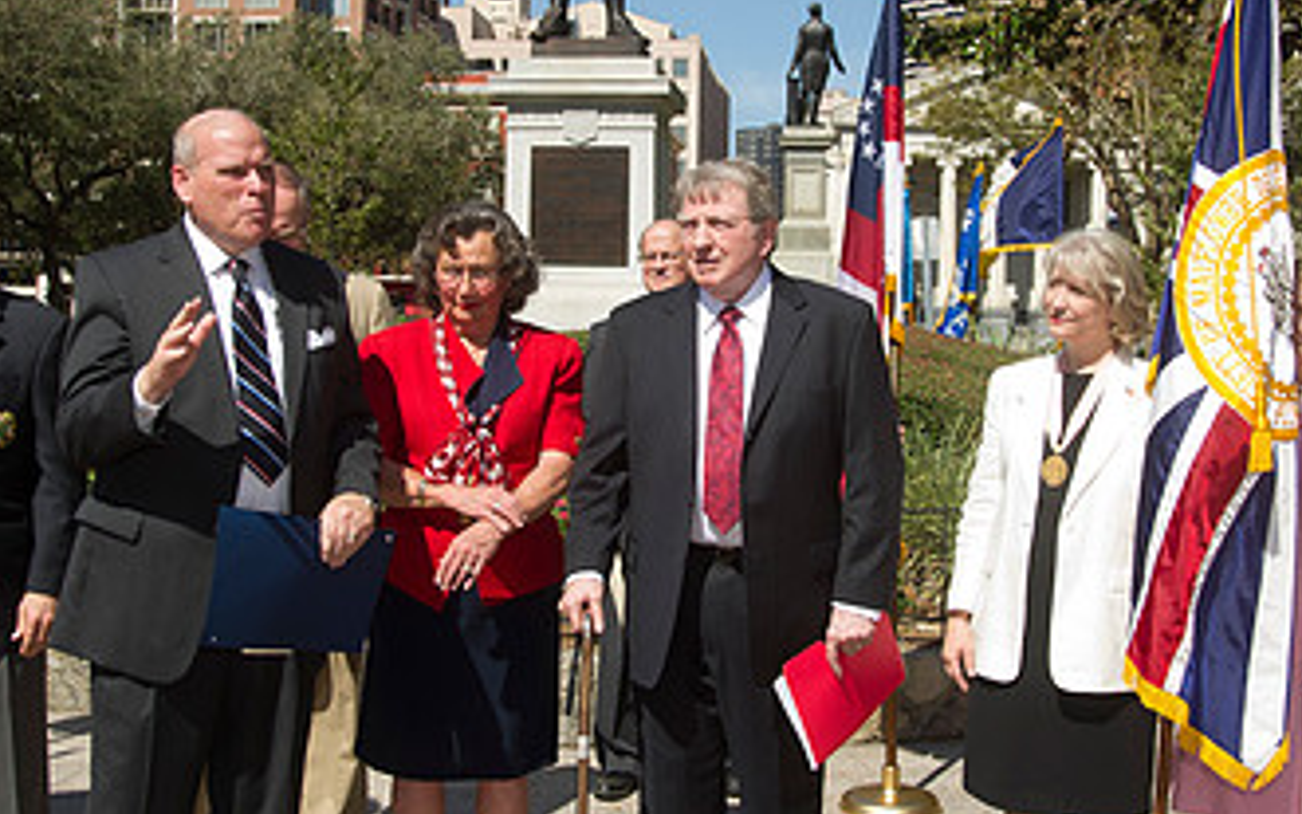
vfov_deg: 25.8
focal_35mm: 50
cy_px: 326
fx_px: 1774
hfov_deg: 40.3
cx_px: 661
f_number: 8
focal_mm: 28
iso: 200
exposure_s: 1/320
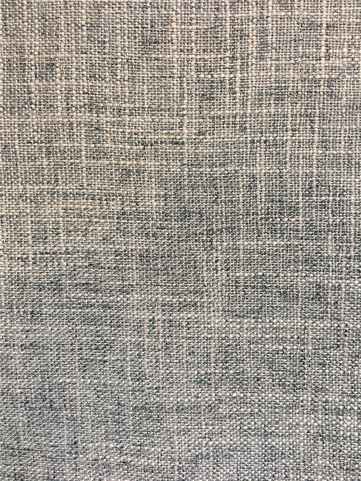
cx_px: 180
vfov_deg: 61.7
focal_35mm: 29
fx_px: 403
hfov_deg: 48.2
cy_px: 240
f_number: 2.2
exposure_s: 1/33
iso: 40
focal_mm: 4.15
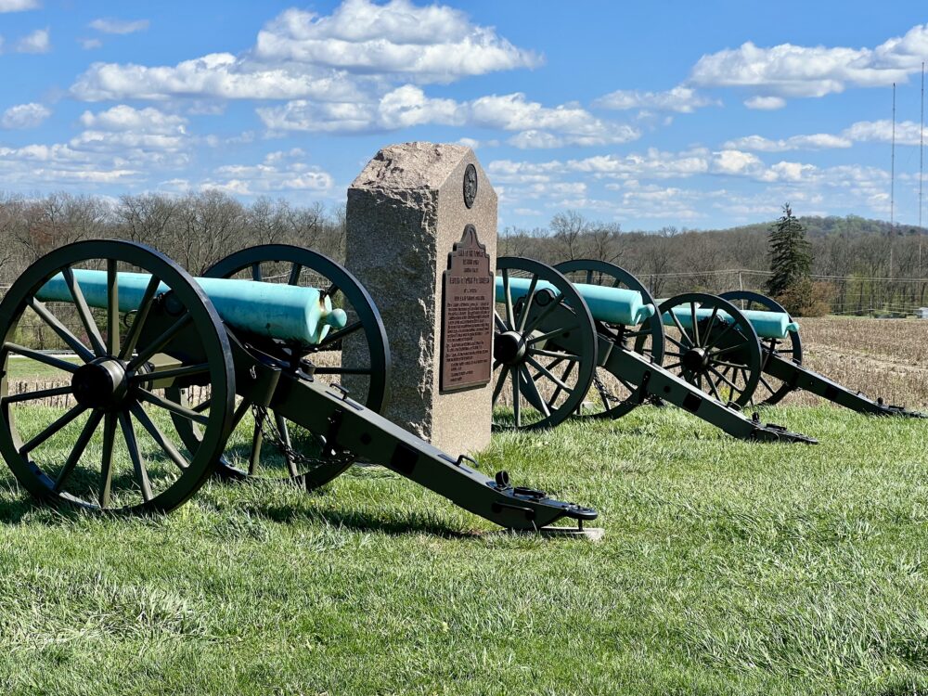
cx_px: 464
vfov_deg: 19.1
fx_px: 2064
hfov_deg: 25.3
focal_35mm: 77
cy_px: 348
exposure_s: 1/881
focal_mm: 9
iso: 32
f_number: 2.8
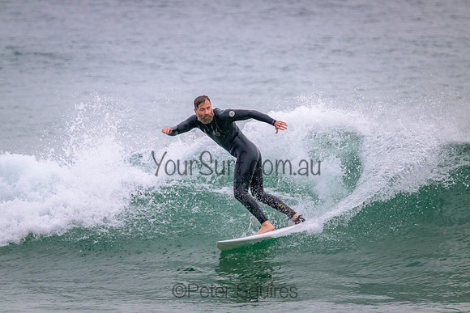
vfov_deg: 1.7
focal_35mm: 800
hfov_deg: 2.6
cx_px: 235
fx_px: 10446
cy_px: 156
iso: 9000
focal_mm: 800
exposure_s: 1/1250
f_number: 11
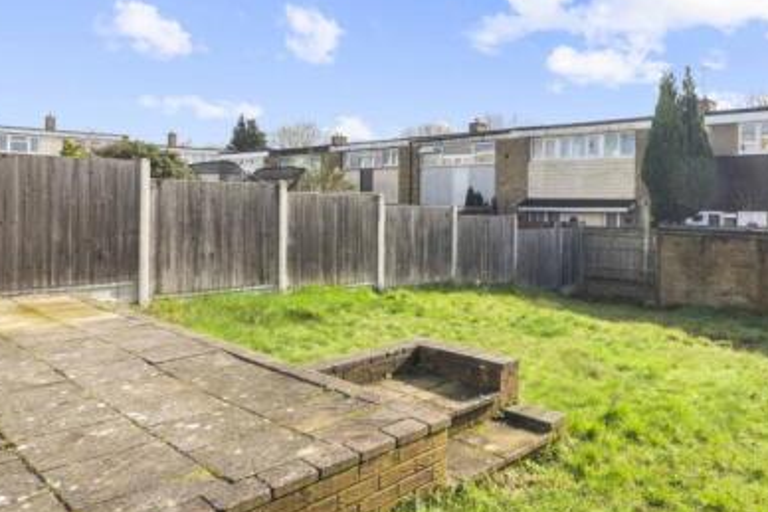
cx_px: 524
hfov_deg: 63.7
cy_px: 211
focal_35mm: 28
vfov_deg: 46.5
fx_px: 594
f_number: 8
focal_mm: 16.5
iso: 320
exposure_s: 1/80
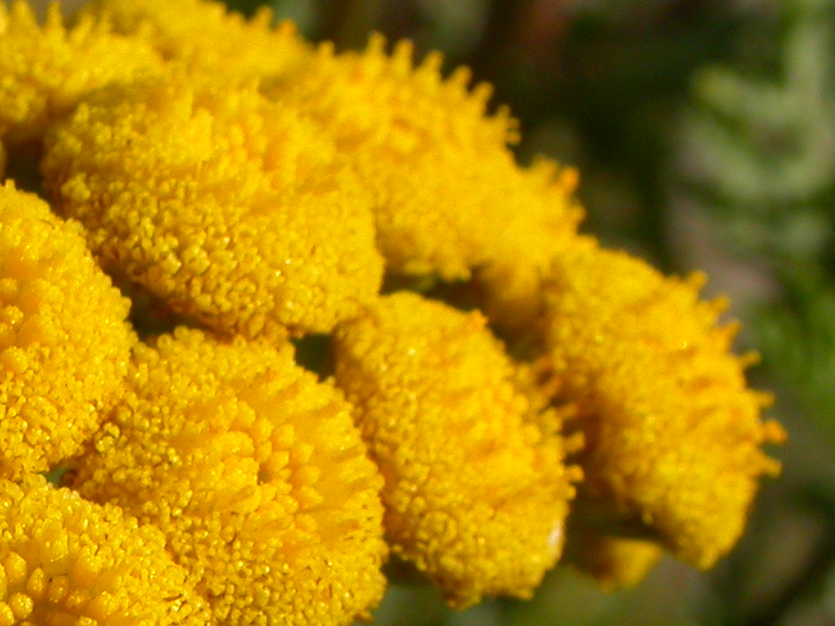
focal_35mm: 175
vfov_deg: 8.4
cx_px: 5
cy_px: 656
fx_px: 4221
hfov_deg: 11.2
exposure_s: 1/386
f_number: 7.4
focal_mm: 14.2
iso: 100
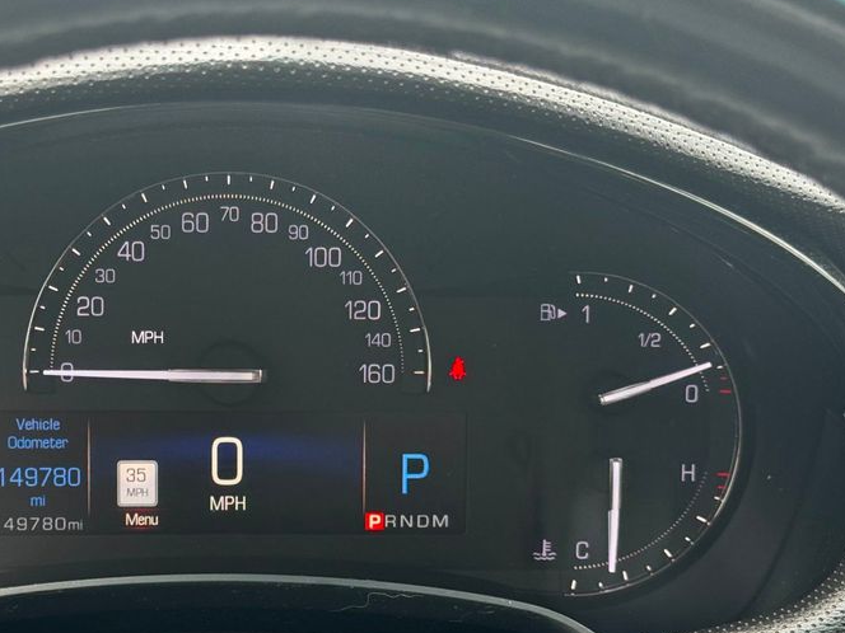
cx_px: 262
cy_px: 386
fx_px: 1806
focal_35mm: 74
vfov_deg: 19.9
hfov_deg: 26.1
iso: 64
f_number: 1.78
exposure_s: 1/121
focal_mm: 6.76
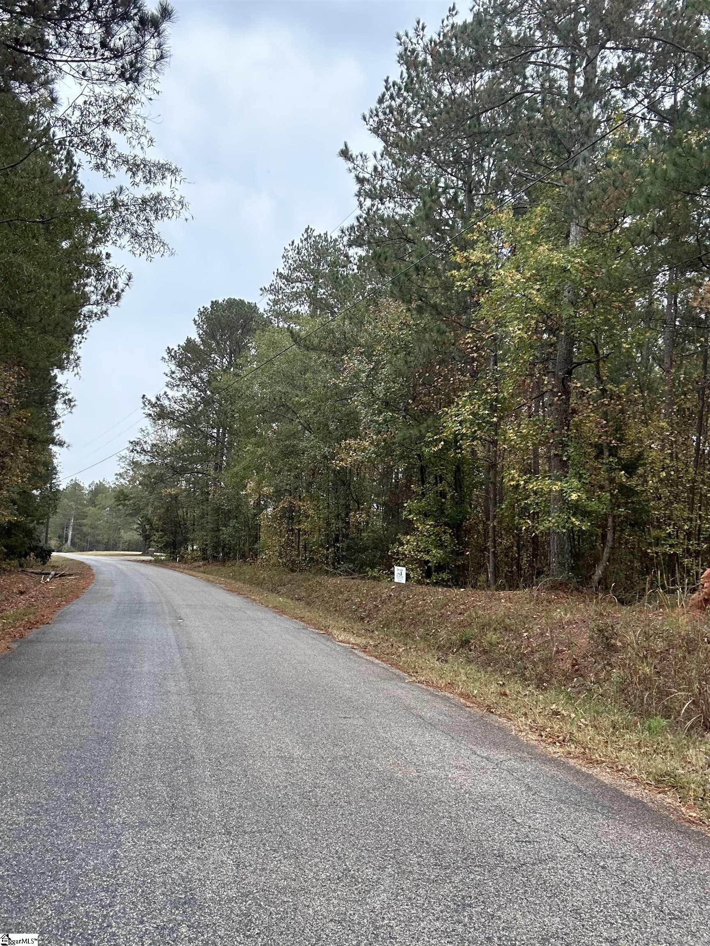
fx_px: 820
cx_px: 355
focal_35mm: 30
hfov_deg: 46.8
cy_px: 473
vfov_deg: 60.0
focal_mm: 2.69
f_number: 1.9
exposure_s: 1/103
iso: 80
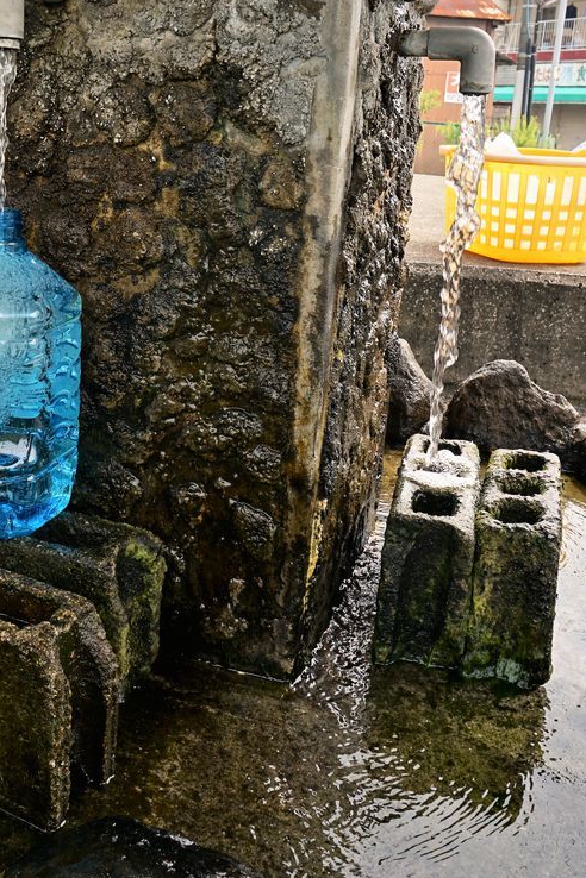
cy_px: 301
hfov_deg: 33.8
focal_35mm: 39
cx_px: 183
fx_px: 952
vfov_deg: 48.8
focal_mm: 16
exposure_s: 1/100
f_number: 7.1
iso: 100
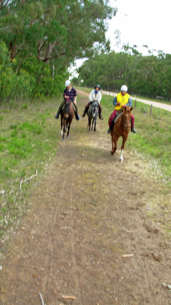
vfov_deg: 48.4
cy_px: 152
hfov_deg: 28.3
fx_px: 339
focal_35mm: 42
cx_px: 90
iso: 50
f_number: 2.9
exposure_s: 1/157
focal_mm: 6.3
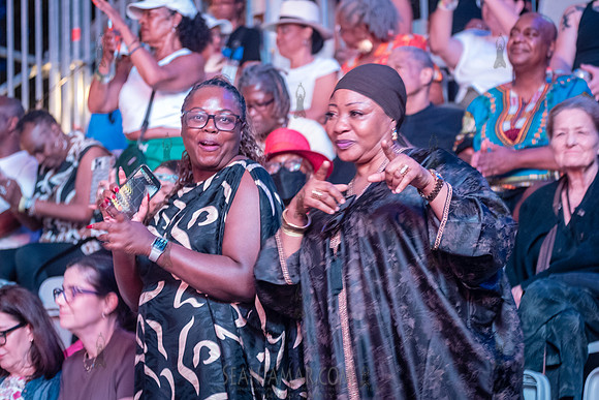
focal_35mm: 95
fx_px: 1587
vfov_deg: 14.3
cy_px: 238
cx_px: 302
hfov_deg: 21.4
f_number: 2.8
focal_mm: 80
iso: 3200
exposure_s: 1/20
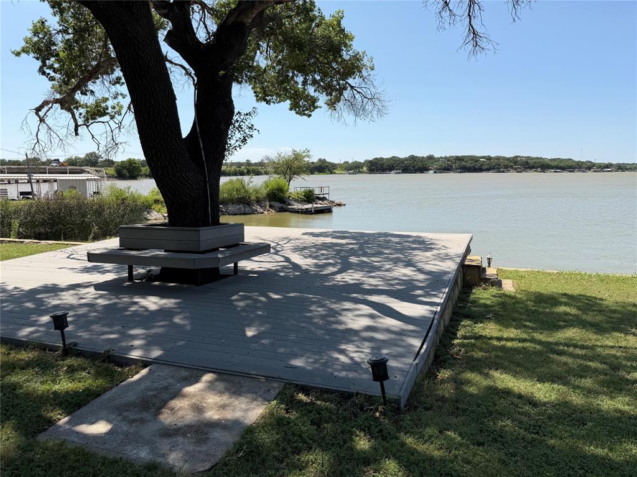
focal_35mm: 24
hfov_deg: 71.6
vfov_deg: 56.8
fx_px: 442
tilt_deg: -8.7
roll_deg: +0.5
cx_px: 318
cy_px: 238
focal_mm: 6.76
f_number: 1.78
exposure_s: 1/4405
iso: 80
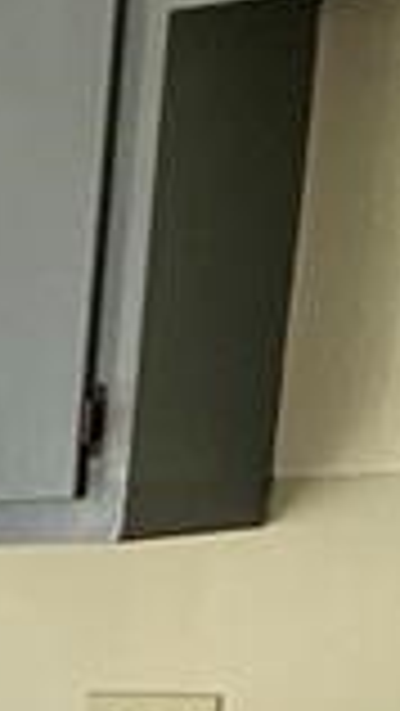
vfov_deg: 12.6
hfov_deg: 7.7
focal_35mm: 138
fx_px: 2599
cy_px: 1634
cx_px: -791
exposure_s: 1/81
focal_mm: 4.25
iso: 125
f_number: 1.8
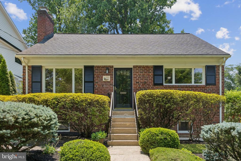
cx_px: 120
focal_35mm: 22
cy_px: 80
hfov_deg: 79.2
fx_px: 146
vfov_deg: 57.8
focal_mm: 14.5
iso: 400
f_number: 9
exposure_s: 1/400
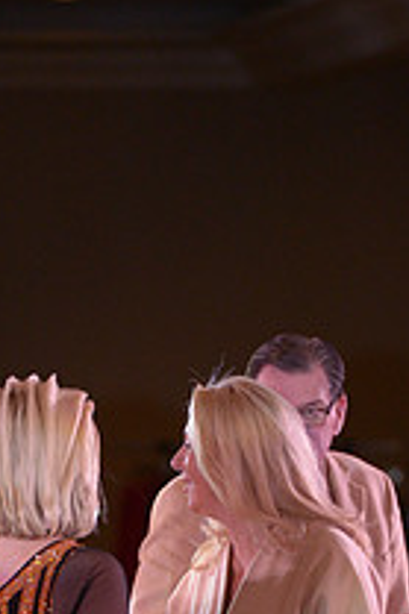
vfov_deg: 3.7
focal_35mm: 556
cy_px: 793
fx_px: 9490
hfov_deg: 2.5
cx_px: 122
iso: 1250
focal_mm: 200
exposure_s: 1/200
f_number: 4
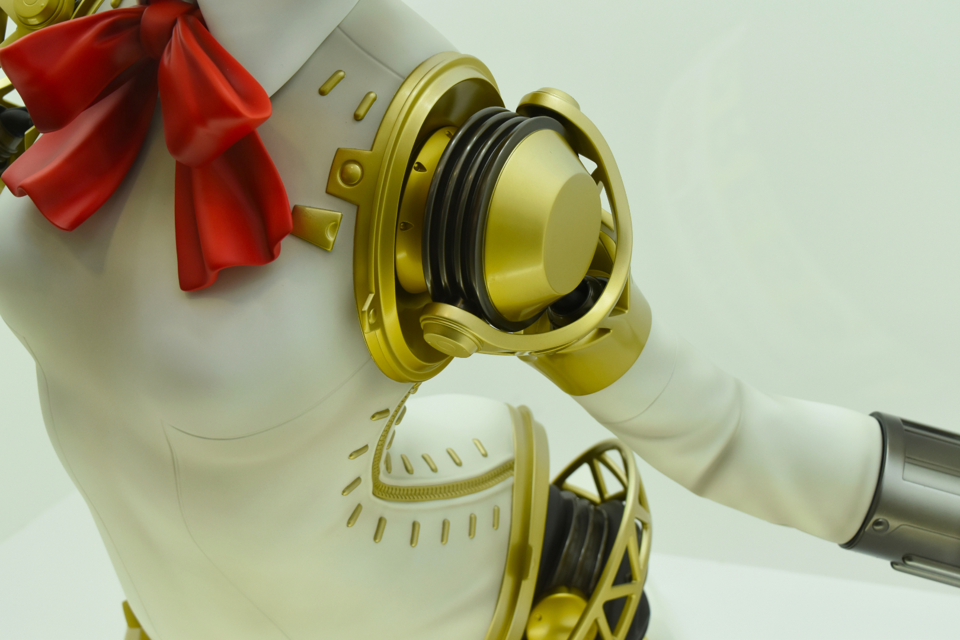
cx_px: 480
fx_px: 1520
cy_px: 320
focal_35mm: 57
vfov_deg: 23.8
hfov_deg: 35.1
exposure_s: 1/160
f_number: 8
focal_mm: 38
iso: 640
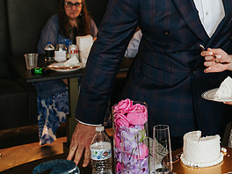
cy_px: 13
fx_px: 496
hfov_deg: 25.2
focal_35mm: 74
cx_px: 228
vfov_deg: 19.5
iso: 560
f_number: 3.5
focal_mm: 35
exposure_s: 1/160
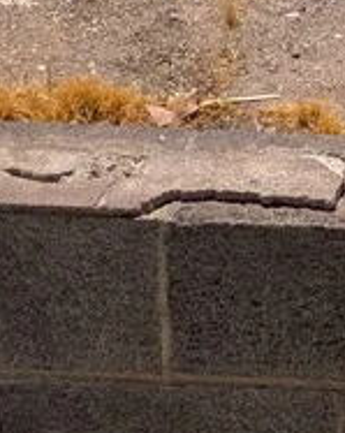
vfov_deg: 20.5
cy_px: -273
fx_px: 960
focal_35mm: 75
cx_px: 421
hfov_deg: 19.2
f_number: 2.2
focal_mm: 1.85
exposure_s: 1/2049
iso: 53
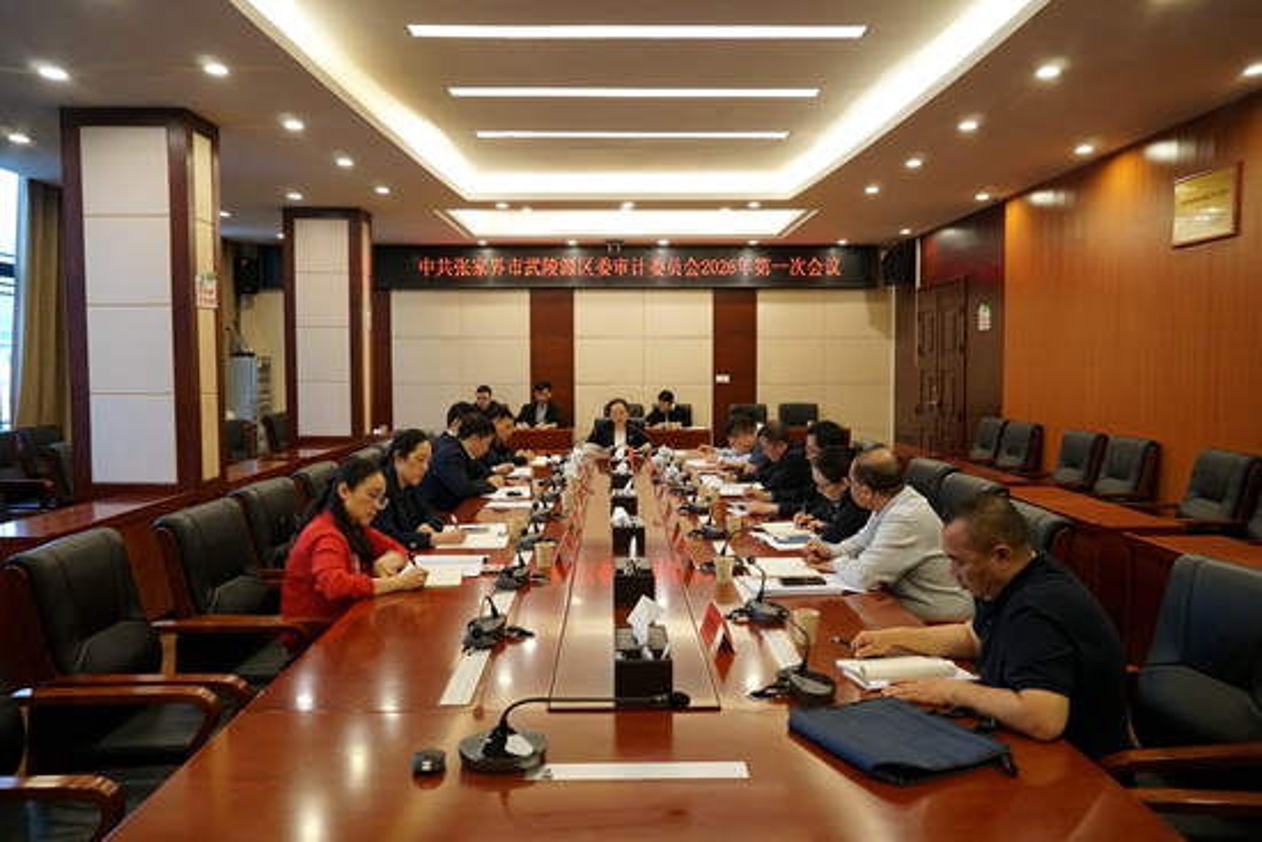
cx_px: 631
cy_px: 421
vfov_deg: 48.0
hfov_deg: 67.4
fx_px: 947
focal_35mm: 27
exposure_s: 1/160
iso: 1600
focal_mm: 18
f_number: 4
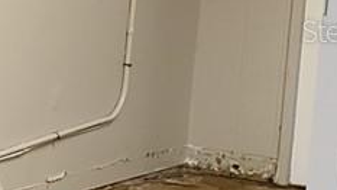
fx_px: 1671
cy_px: 30
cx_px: -719
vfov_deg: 6.5
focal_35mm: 187
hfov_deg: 9.0
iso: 160
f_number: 1.8
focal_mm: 7
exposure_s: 1/59
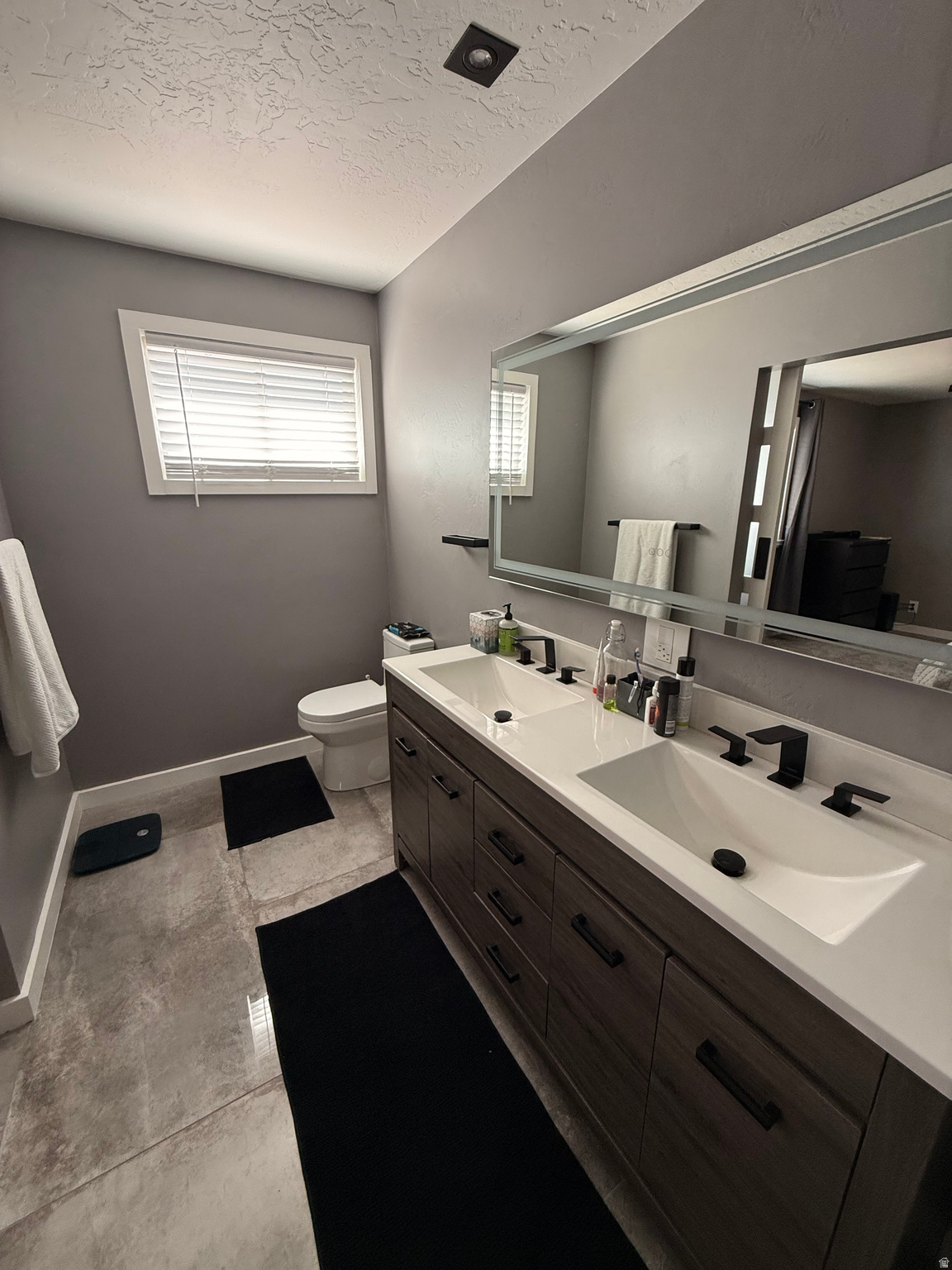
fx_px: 513
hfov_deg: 85.7
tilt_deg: -14.8
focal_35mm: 14
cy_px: 635
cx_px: 476
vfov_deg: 102.1
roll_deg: -0.7
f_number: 2.2
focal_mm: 2.22
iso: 160
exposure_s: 1/99
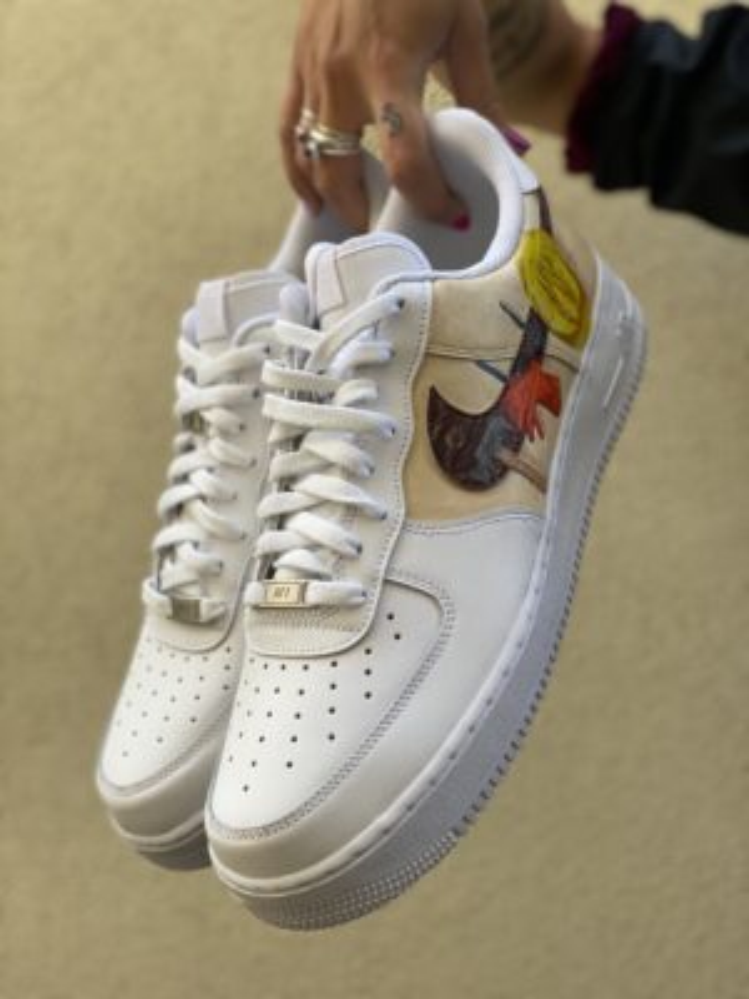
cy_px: 500
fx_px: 1500
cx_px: 374
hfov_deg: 28.0
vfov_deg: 36.8
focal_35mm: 52
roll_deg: -0.3
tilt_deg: +5.0
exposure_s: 1/122
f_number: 2
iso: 40
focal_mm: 6
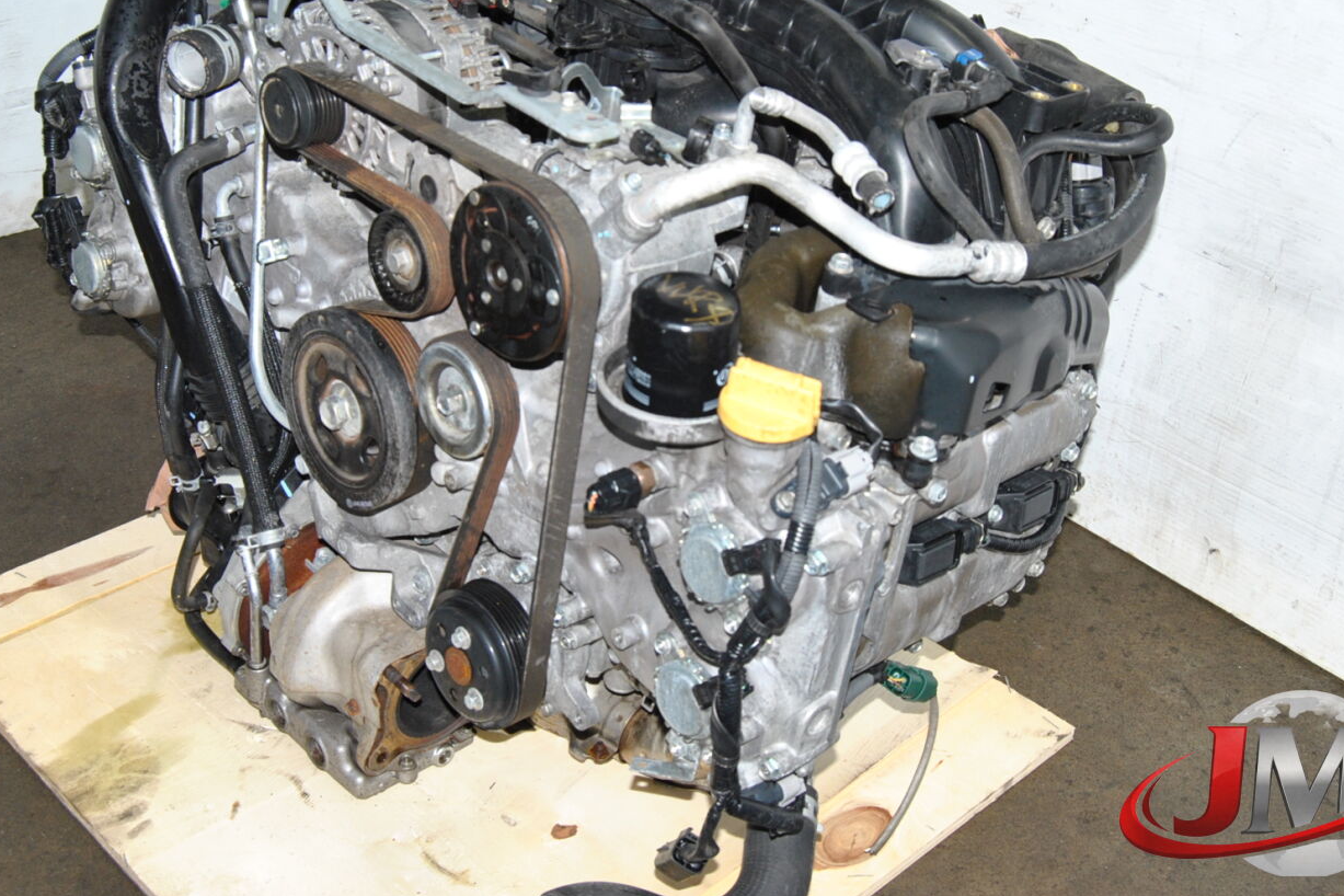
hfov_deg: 41.9
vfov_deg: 28.5
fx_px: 1755
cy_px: 329
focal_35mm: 47
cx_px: 655
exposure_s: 1/200
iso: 400
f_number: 8
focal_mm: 24
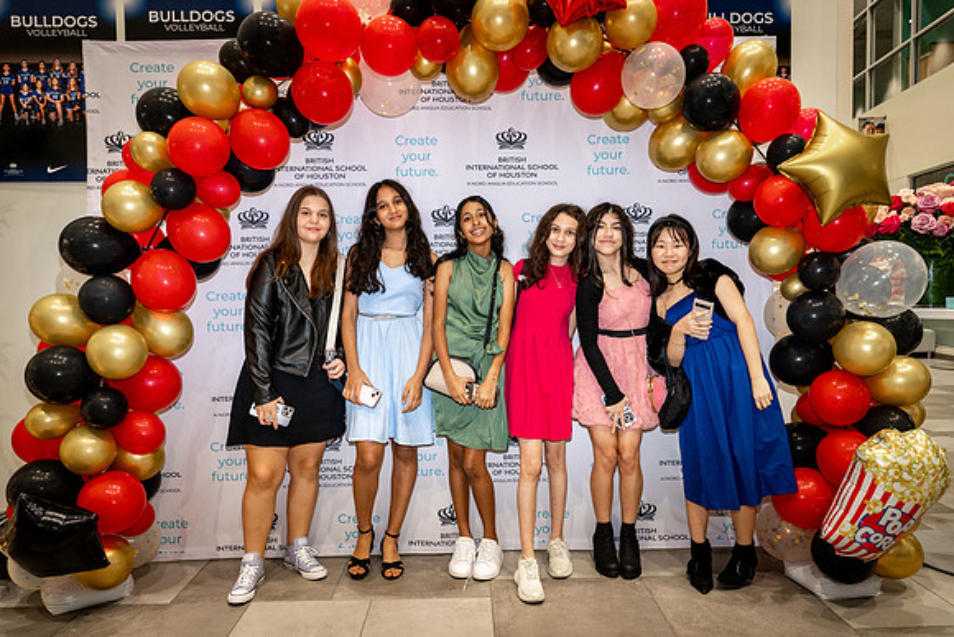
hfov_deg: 71.5
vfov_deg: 51.3
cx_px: 477
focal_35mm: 25
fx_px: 663
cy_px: 318
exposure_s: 1/100
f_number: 4
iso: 1250
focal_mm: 25
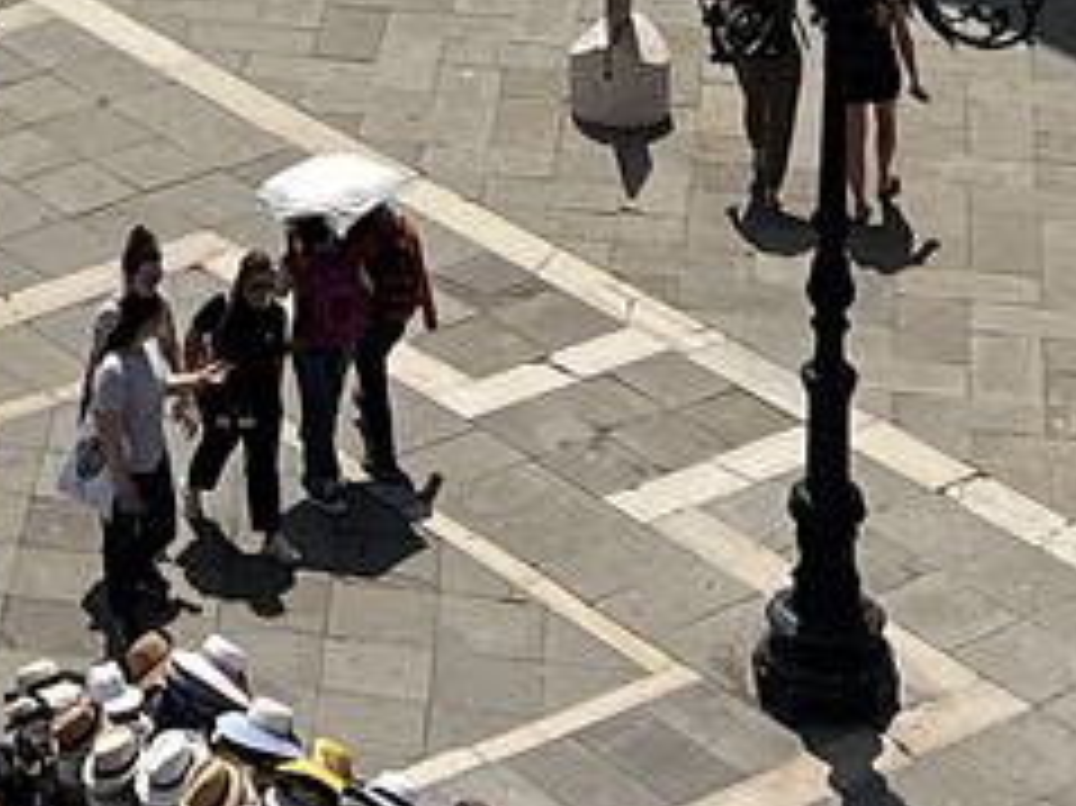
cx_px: 5
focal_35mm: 174
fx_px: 5406
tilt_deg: -4.4
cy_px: -1716
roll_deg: +0.0
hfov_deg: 11.3
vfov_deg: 7.4
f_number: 1.5
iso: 50
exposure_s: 1/8000
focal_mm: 5.7
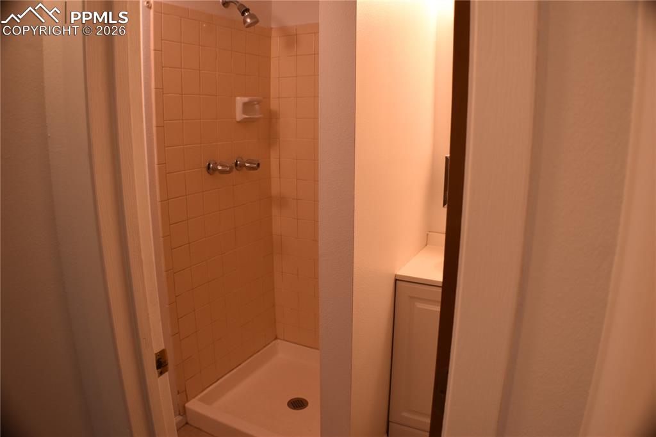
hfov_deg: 57.2
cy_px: 218
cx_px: 328
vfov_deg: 39.9
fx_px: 601
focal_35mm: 33
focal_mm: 22
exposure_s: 1/60
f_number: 4
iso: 400
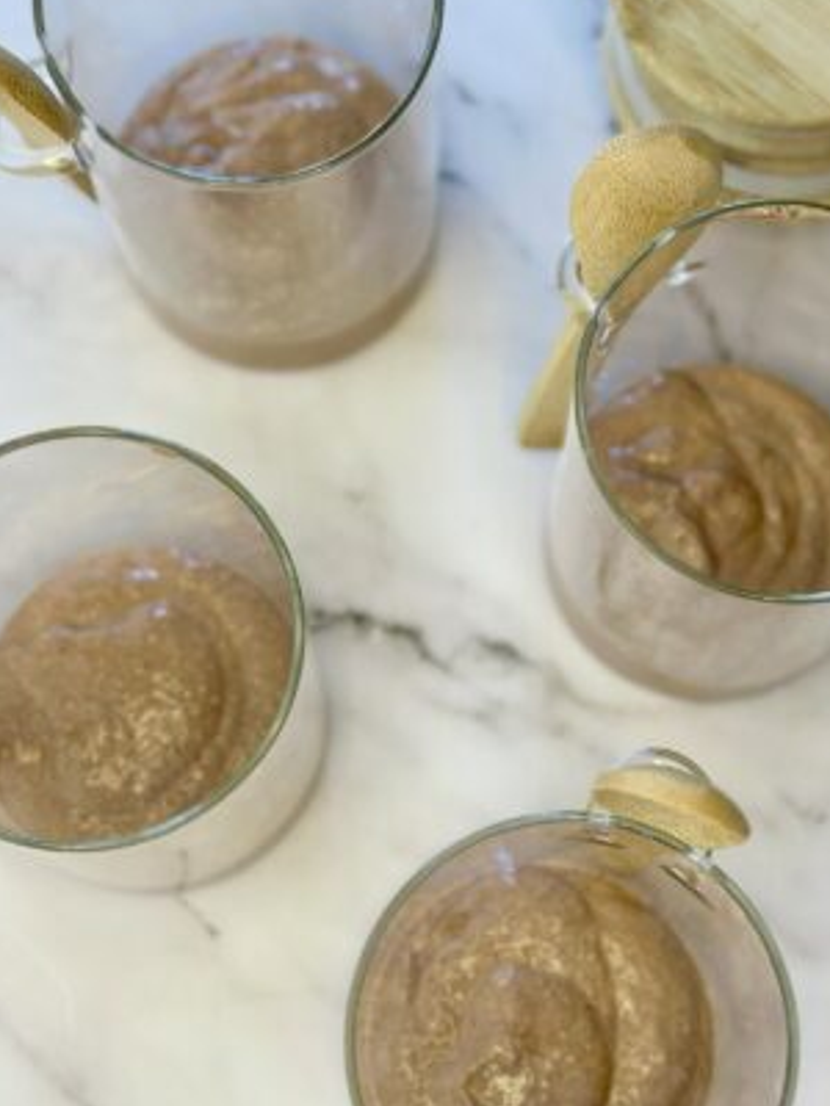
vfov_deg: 32.2
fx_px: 1918
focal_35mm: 60
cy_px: 608
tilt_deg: -77.2
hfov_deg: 24.4
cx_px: 463
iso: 80
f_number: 1.78
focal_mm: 6.86
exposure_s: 1/172
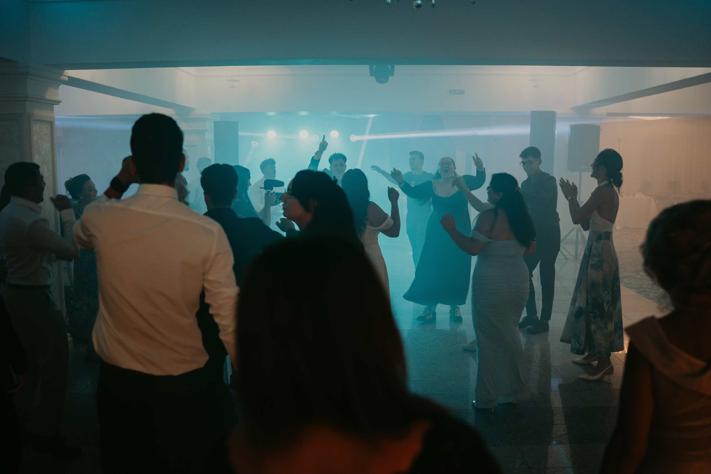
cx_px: 356
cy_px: 237
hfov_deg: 54.4
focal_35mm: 35
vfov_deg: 37.9
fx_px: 691
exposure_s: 1/80
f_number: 2.2
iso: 250
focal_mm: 35
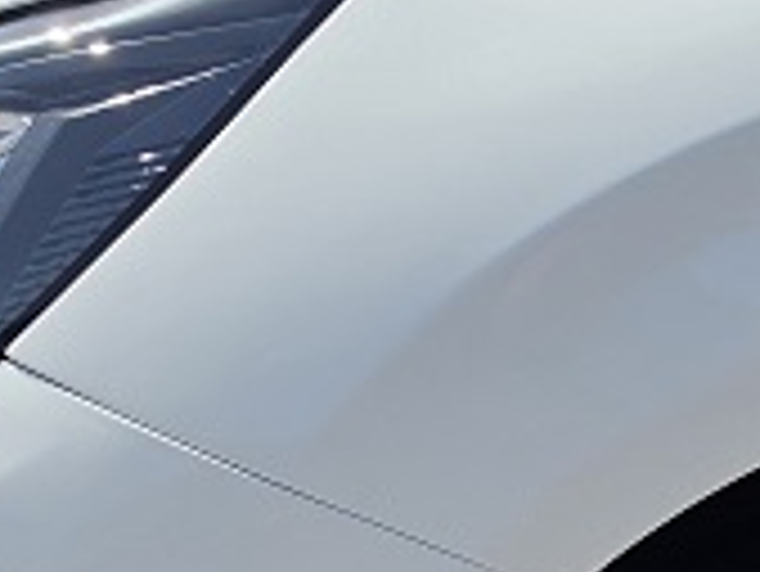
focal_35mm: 109
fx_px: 2395
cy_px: 865
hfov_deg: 17.5
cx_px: 796
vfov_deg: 12.9
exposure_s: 1/7939
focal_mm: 6.5
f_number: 1.4
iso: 64
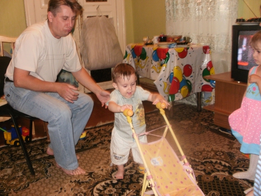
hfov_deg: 51.3
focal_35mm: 36
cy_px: 98
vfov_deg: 39.7
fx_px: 272
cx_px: 130
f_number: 3.5
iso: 160
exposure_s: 1/30
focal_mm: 6.3
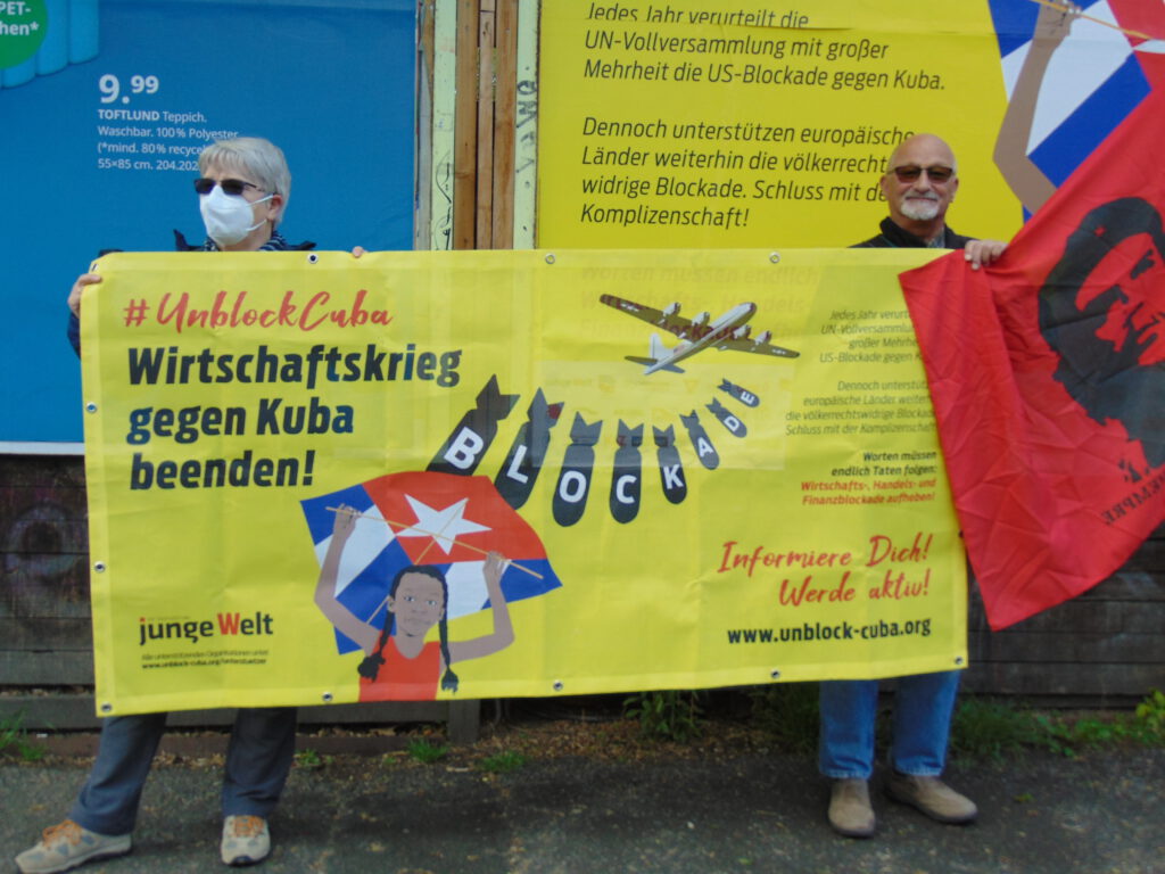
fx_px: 1313
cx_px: 582
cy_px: 437
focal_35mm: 39
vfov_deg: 36.8
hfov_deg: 47.9
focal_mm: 6.9
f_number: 3.3
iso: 80
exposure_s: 1/160
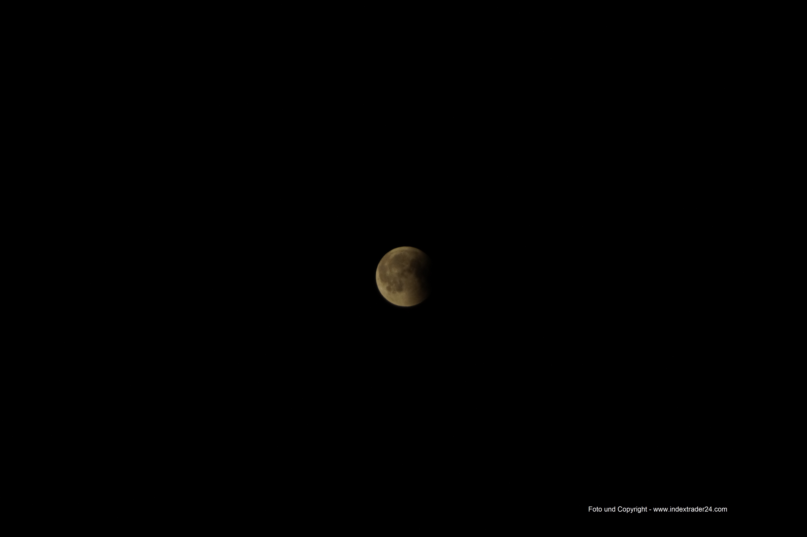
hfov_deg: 6.9
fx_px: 6721
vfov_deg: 4.6
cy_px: 268
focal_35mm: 300
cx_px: 404
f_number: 5.6
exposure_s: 1/2500
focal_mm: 200
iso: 800
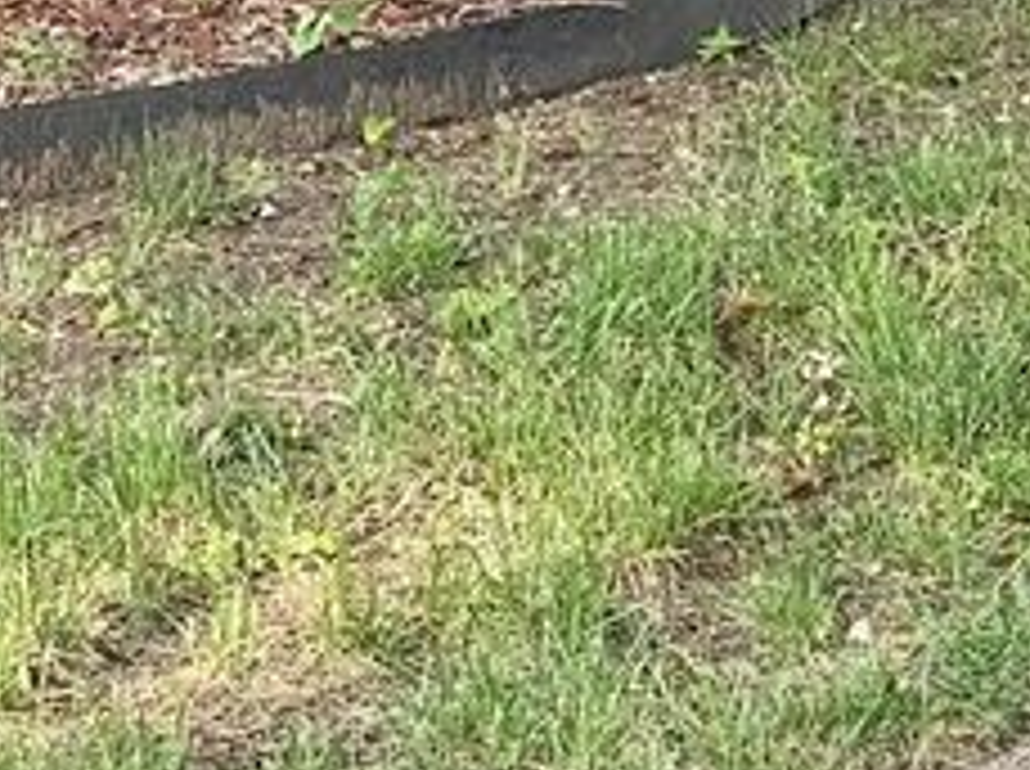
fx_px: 6922
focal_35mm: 233
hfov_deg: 8.2
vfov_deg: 6.2
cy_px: -838
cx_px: 1795
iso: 40
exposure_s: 1/122
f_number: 2
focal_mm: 6
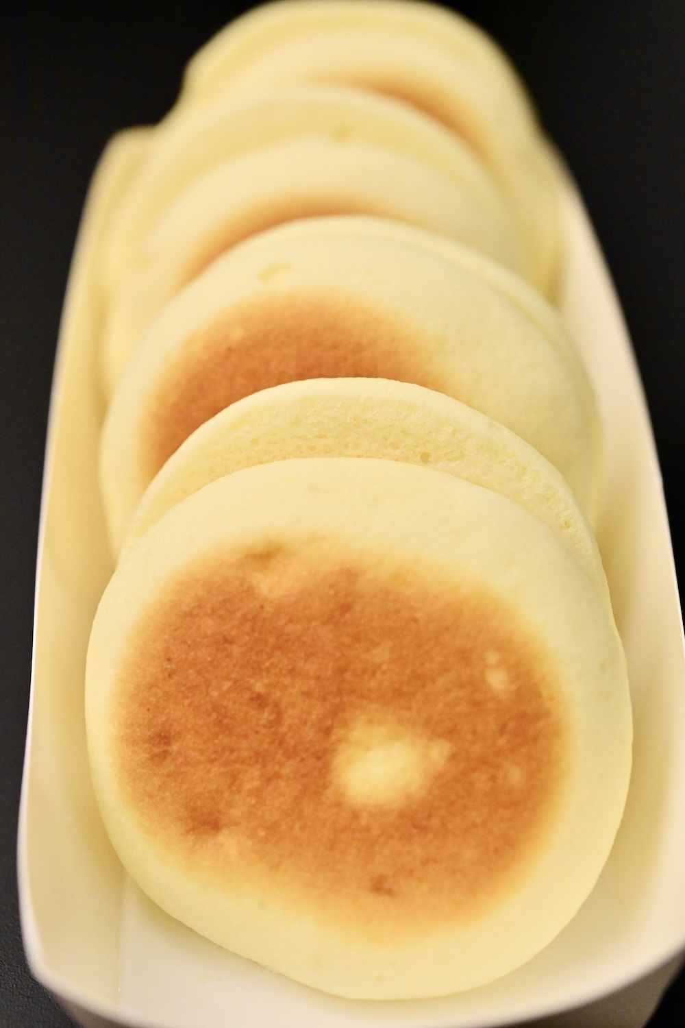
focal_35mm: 60
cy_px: 514
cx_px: 342
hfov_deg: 22.6
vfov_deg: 33.4
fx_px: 1712
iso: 6400
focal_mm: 60
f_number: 6.3
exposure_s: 1/200
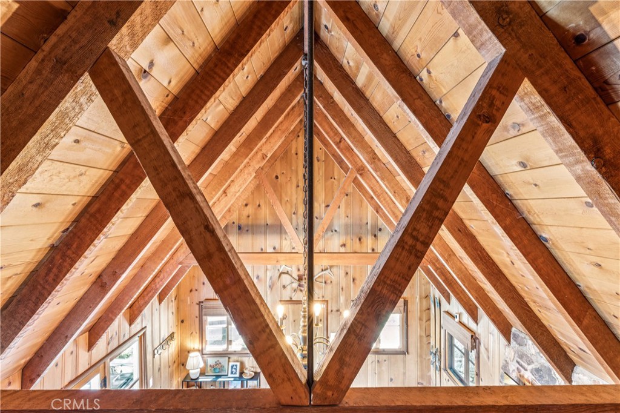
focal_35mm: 18
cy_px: 206
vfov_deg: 67.9
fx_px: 306
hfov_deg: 90.7
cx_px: 310
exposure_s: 3.2
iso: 100
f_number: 13
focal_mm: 17.8
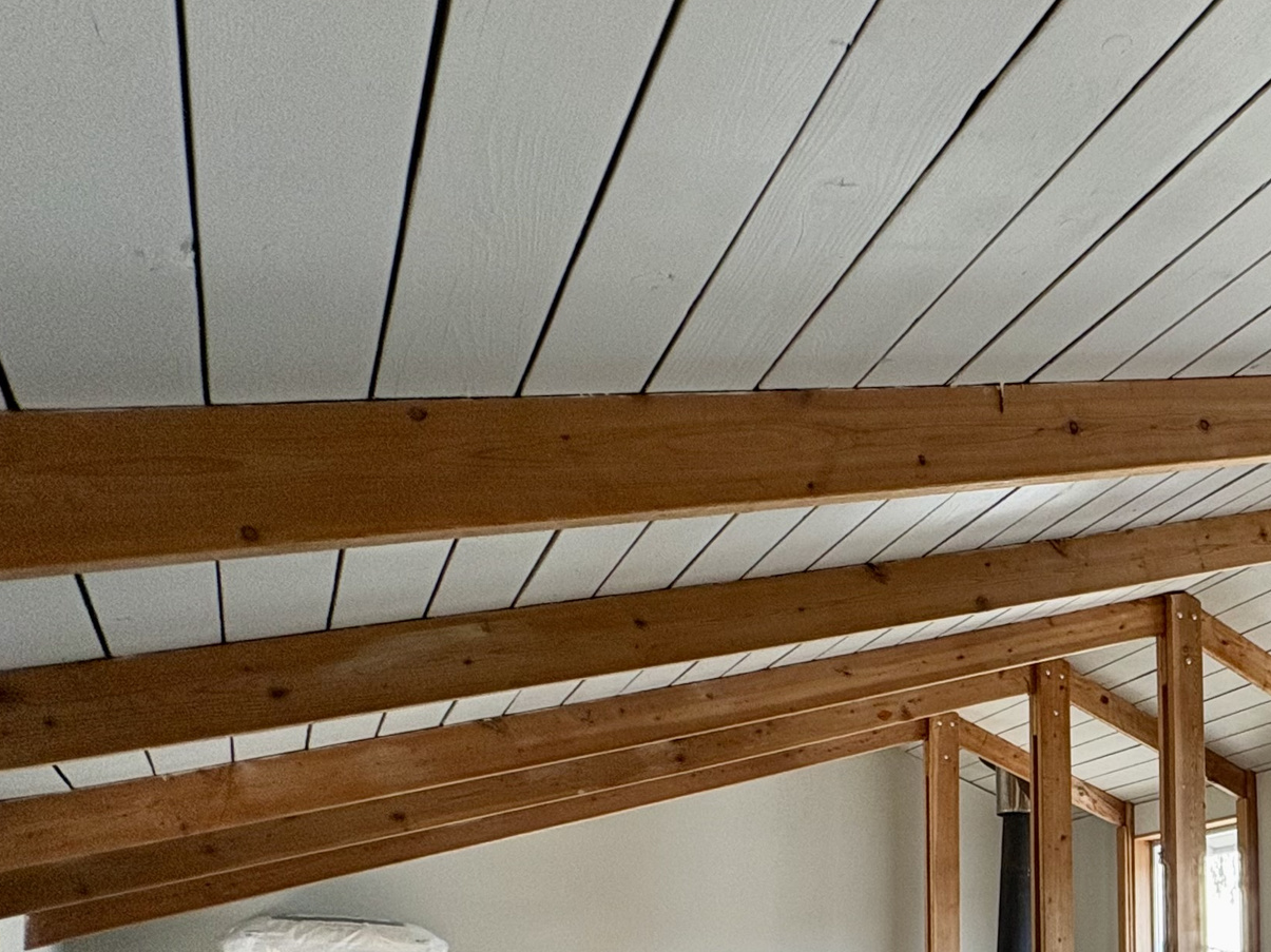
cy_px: 961
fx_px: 1211
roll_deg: +1.5
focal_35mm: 33
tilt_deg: +3.0
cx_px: 1440
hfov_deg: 42.0
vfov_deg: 38.0
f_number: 2.2
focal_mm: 2.22
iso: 125
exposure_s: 1/99
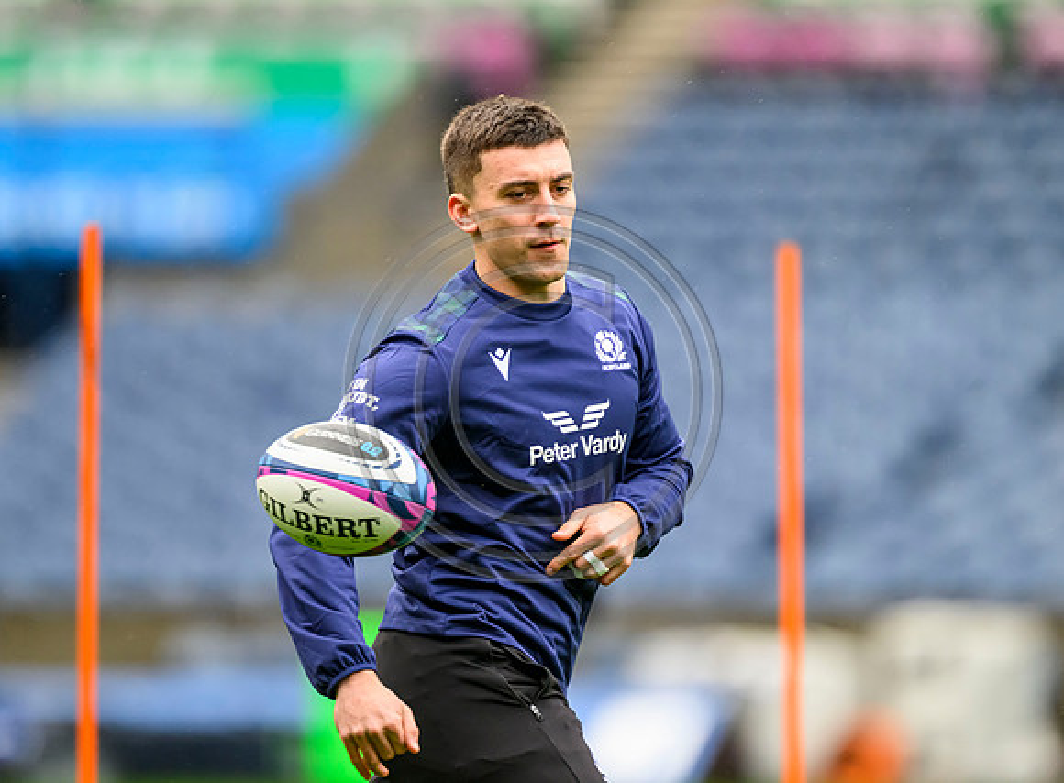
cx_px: 456
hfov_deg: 3.1
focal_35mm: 638
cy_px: 381
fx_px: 19471
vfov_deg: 2.3
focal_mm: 560
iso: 3200
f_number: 4
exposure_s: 1/1250
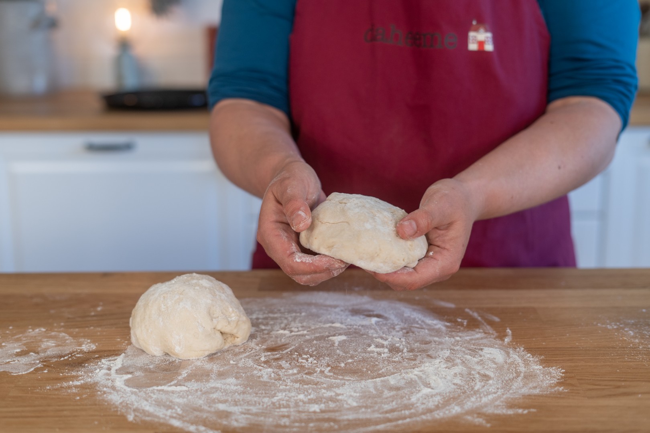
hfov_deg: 39.6
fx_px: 903
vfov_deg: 27.0
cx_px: 325
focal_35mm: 50
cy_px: 216
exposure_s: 1/125
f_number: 2.8
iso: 320
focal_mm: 50
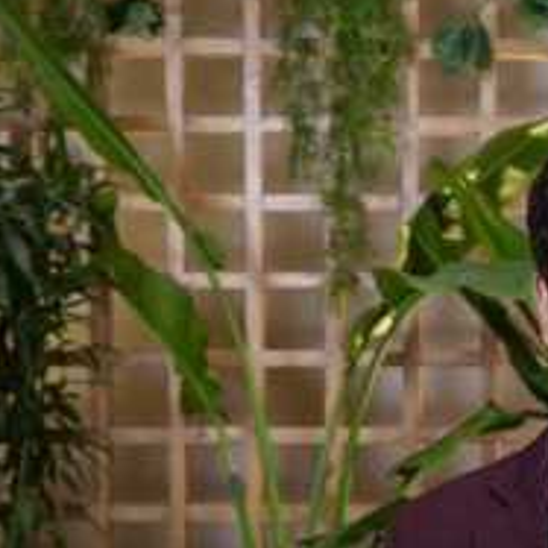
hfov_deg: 17.1
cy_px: 406
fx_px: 1755
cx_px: 630
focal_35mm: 98
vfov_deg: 17.6
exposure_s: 1/100
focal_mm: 32
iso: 250
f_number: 4
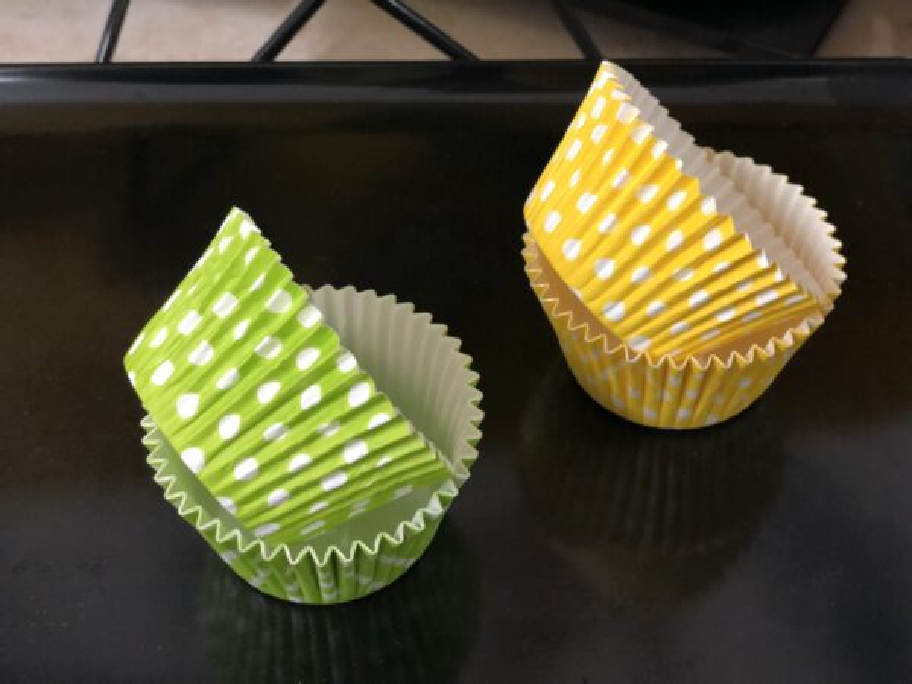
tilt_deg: -46.3
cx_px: 456
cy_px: 342
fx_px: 1370
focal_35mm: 52
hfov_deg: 36.8
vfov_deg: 28.0
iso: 160
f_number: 2.4
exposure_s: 1/13
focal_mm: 6
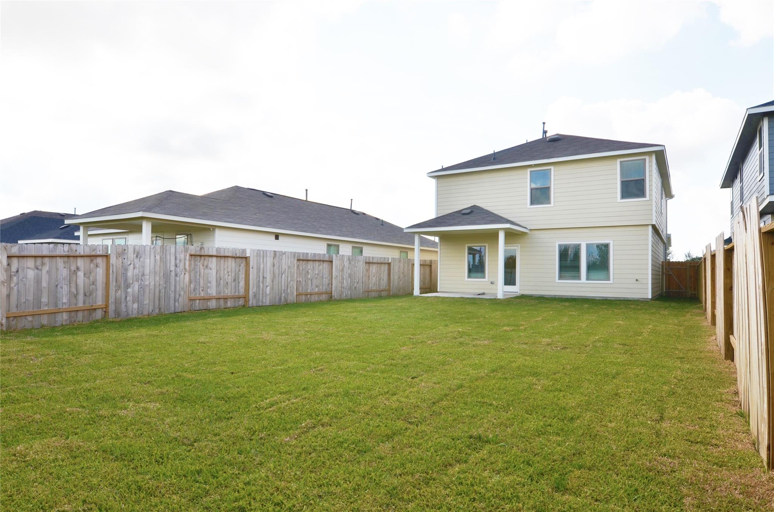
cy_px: 256
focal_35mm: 21
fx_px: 451
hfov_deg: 81.3
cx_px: 387
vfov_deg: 59.3
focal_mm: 14
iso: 100
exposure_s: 1/250
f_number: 8
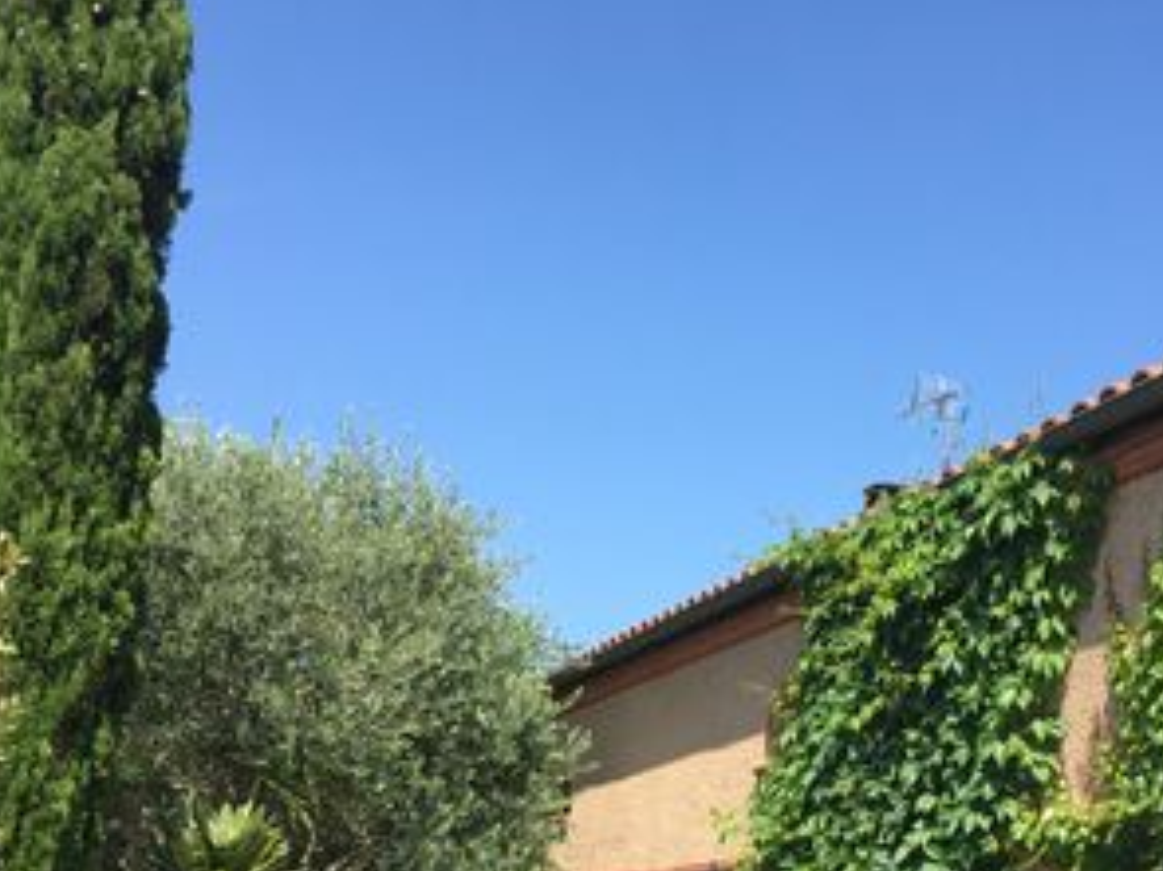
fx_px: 1981
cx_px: 721
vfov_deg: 23.8
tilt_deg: +3.8
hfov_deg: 32.6
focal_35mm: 59
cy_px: 847
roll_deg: -3.9
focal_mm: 4.15
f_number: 2.2
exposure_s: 1/793
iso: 25
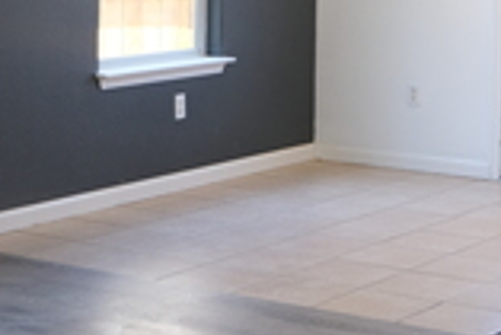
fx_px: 1532
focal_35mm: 110
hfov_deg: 18.4
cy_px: -65
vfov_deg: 12.2
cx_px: 386
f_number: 2.8
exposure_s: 1/70
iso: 320
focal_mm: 18
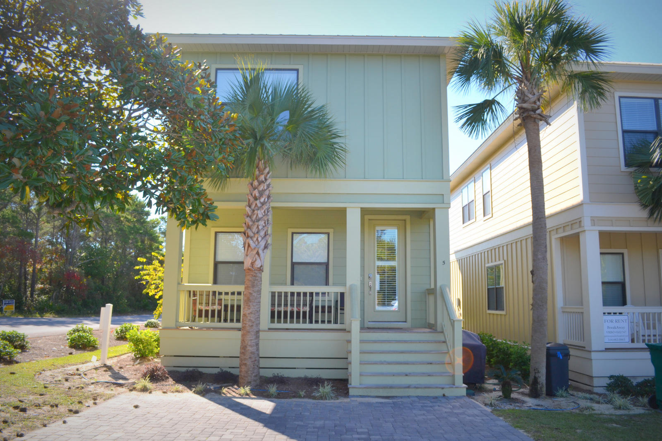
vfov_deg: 47.9
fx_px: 497
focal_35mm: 27
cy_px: 220
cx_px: 331
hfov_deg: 67.4
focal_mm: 18
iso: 100
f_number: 5.6
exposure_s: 1/200
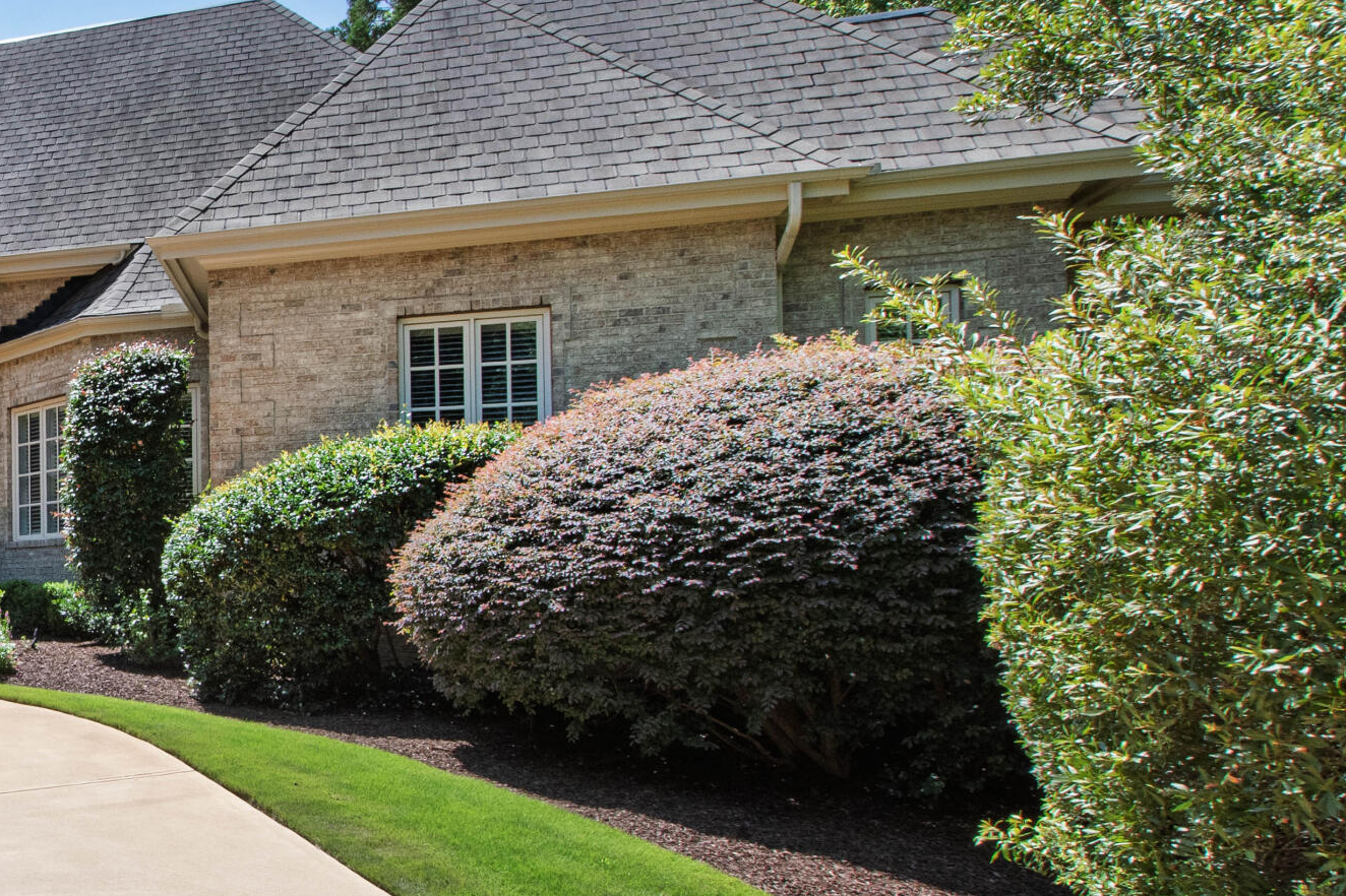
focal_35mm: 34
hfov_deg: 43.0
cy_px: 554
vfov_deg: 38.6
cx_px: -146
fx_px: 1271
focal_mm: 10
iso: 320
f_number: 9
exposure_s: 1/250
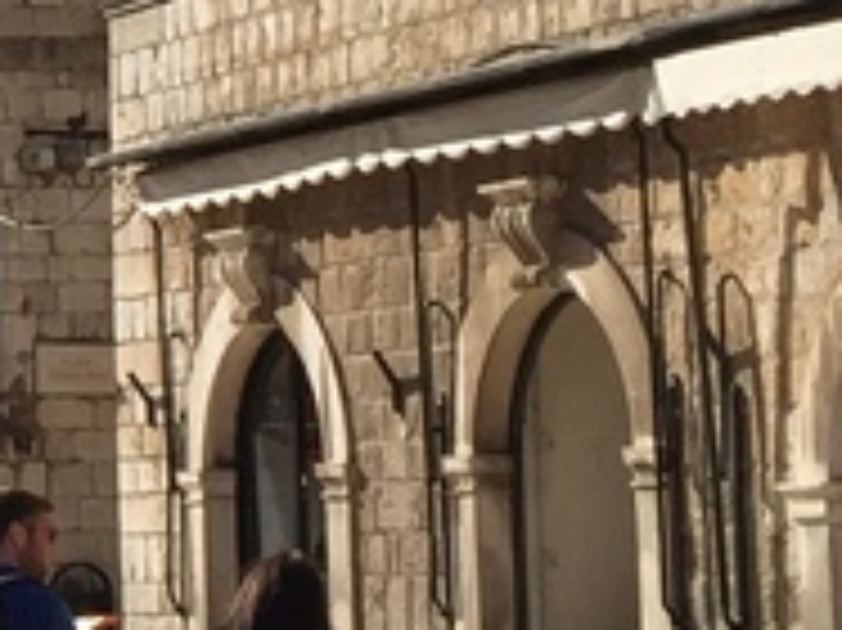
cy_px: 212
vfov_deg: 8.0
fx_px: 4521
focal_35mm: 186
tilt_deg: +4.5
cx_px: -1067
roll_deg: +0.1
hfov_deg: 9.6
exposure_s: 1/2326
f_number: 2.2
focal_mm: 4.15
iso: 32
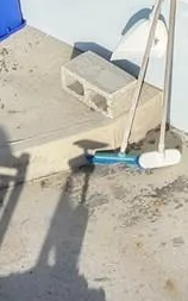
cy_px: -300
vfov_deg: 11.7
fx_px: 1321
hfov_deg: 8.0
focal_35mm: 161
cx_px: 288
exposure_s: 1/8000
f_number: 1.8
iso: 250
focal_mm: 8.67
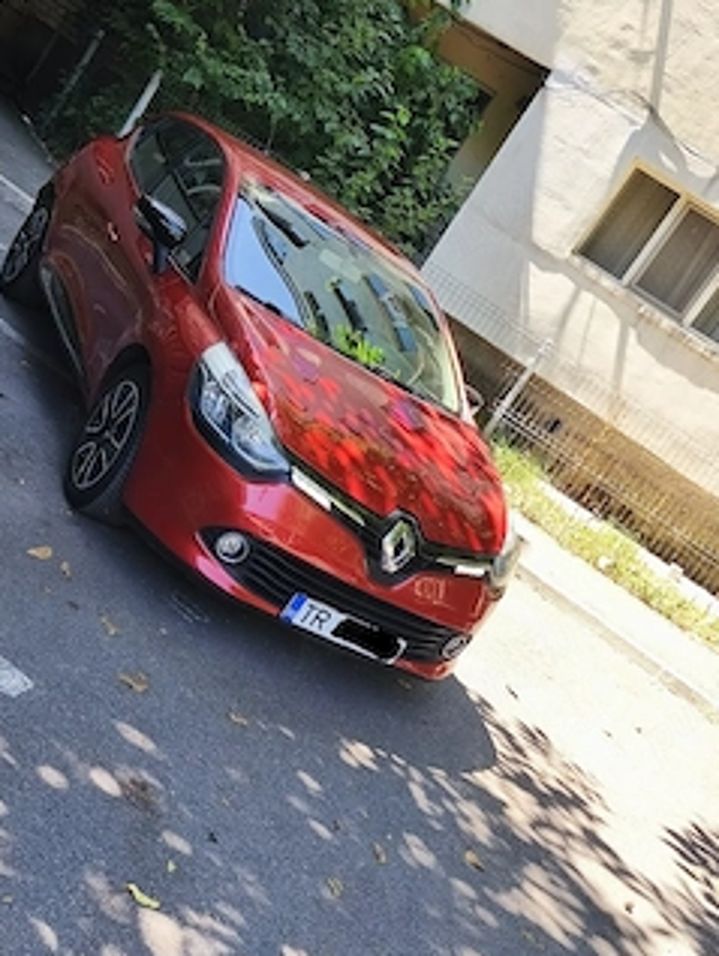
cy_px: 481
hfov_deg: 32.9
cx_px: 334
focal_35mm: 44
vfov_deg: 42.9
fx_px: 1217
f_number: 1.65
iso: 50
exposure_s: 1/145
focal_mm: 6.18
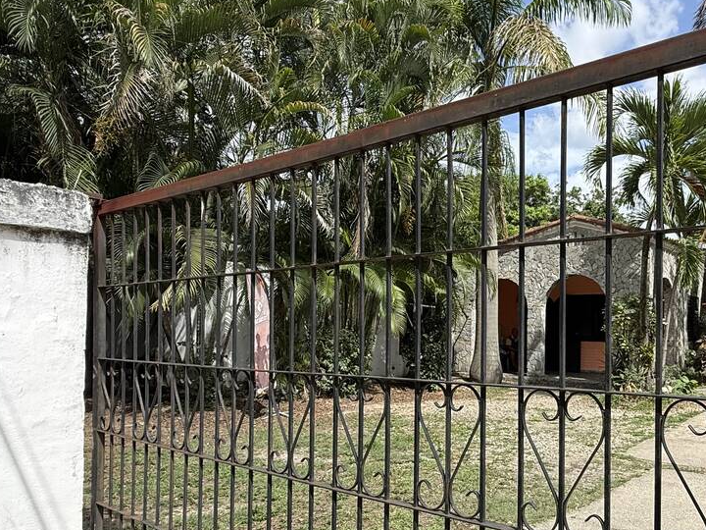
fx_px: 571
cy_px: 329
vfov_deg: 49.3
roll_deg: -0.9
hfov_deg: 60.9
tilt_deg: +1.0
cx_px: 505
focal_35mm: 28
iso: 50
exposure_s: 1/1050
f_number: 2.2
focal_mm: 2.22
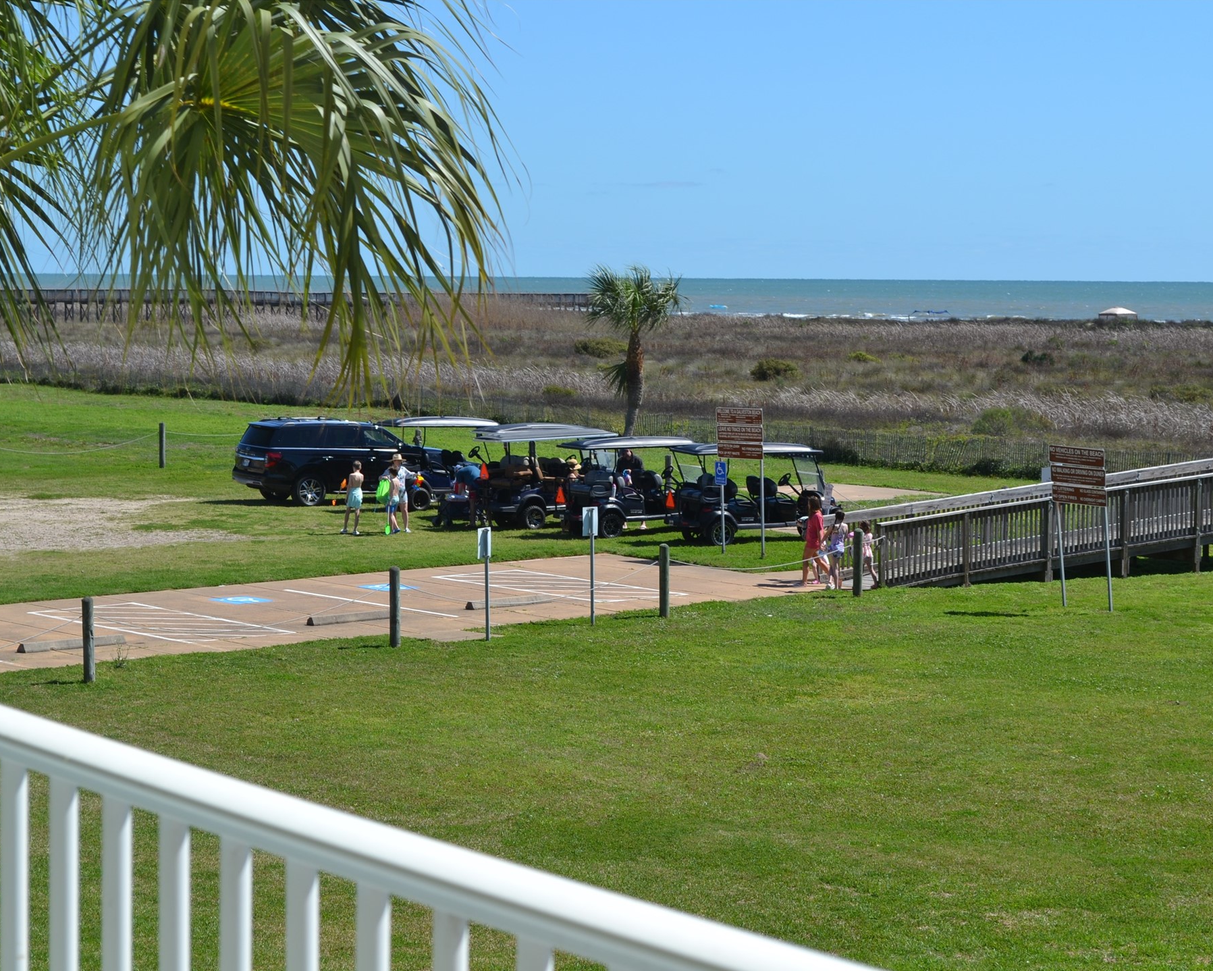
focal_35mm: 94
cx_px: 595
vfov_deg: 16.4
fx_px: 3359
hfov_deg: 20.5
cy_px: 488
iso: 100
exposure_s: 1/250
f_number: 8
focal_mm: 55
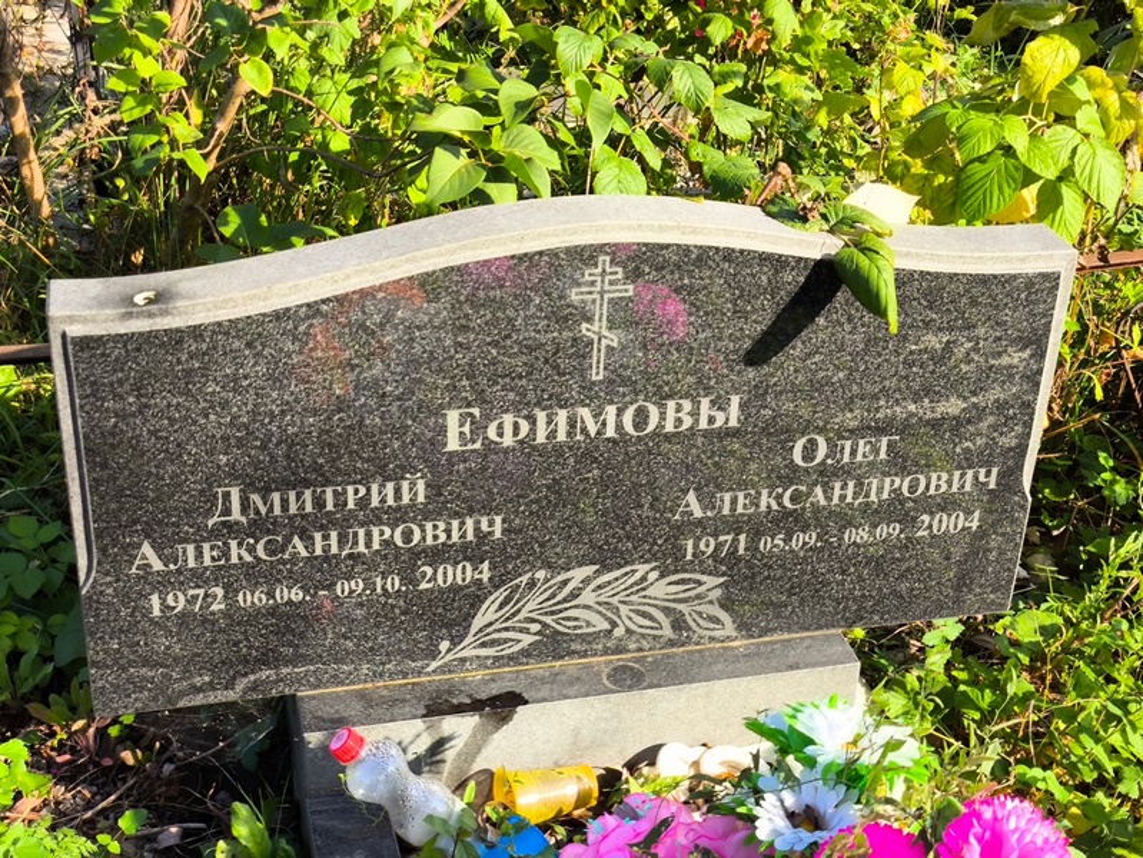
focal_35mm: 50
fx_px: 1652
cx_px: 572
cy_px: 429
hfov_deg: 38.2
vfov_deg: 29.1
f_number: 1.7
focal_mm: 4.71
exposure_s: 1/416
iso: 50
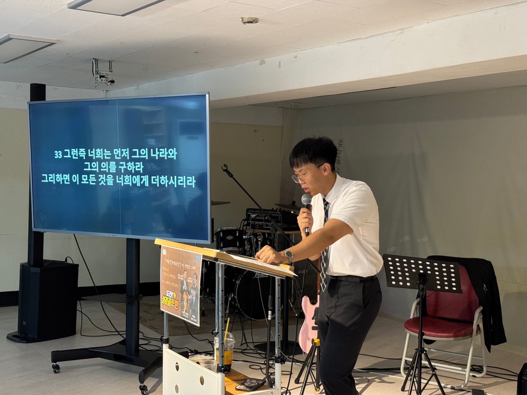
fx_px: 731
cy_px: 198
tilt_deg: -2.1
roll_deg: -1.2
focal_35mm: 48
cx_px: 264
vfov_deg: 30.3
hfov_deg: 39.7
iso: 500
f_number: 1.78
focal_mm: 6.76
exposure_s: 1/40
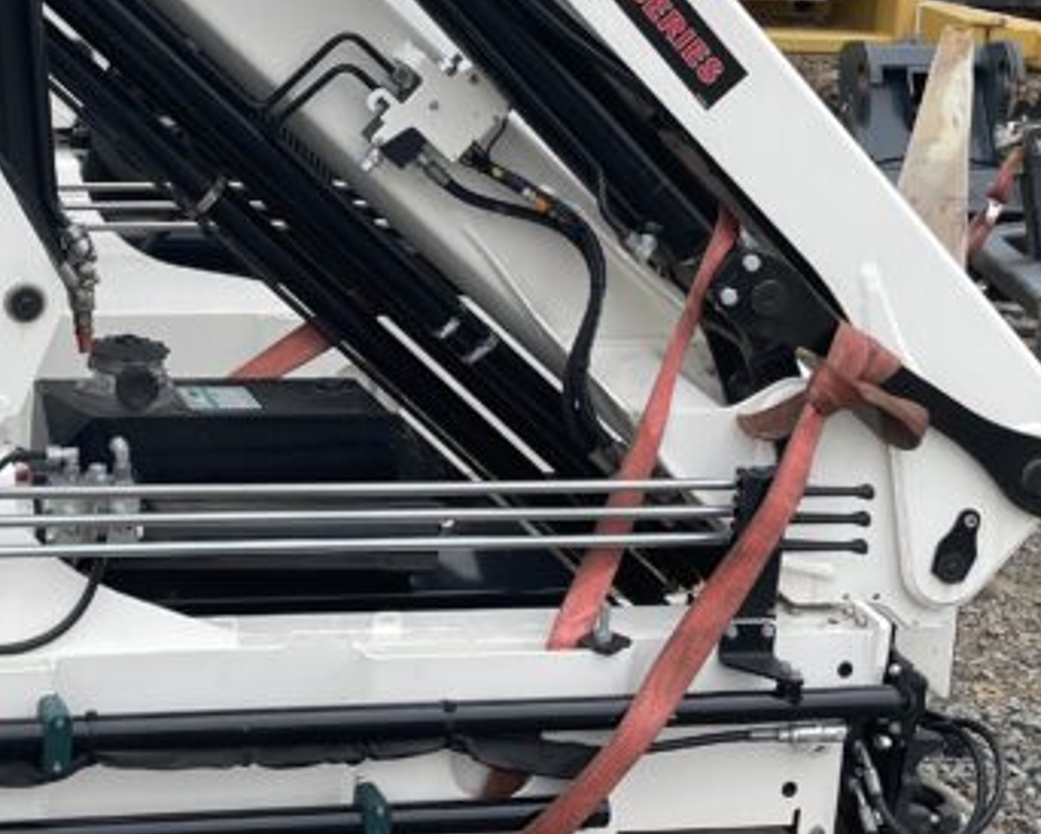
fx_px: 2343
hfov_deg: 24.5
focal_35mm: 76
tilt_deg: -7.4
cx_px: 146
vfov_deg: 19.7
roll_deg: -3.4
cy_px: 55
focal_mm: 5.1
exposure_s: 1/1212
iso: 32
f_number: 1.6
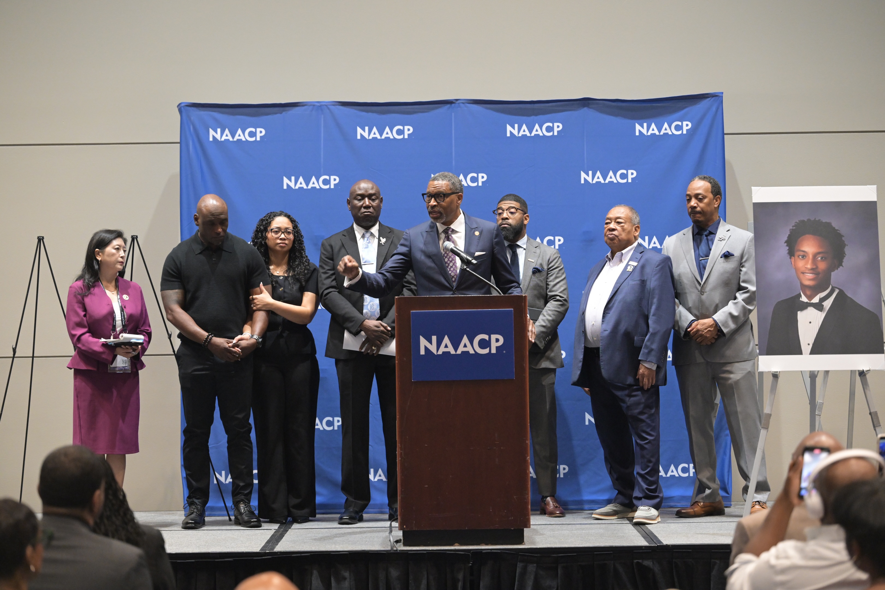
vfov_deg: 14.3
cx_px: 442
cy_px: 295
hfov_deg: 21.2
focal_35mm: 96
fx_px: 2360
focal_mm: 96
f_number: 3.2
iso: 4000
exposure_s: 1/160
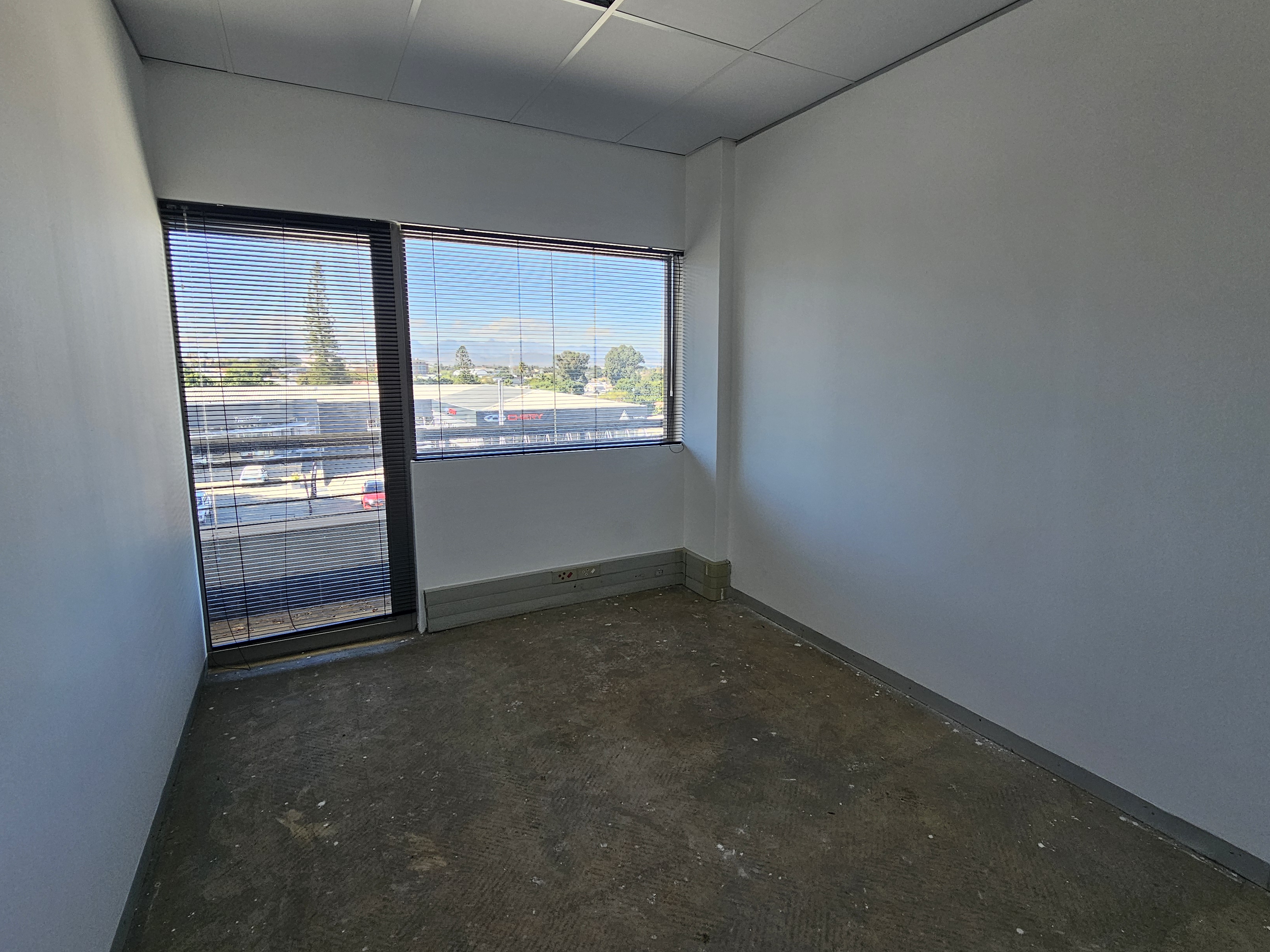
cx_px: 655
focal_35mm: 16
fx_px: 587
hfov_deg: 94.5
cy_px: 453
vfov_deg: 78.1
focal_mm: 2.2
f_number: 2.2
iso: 80
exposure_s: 1/234
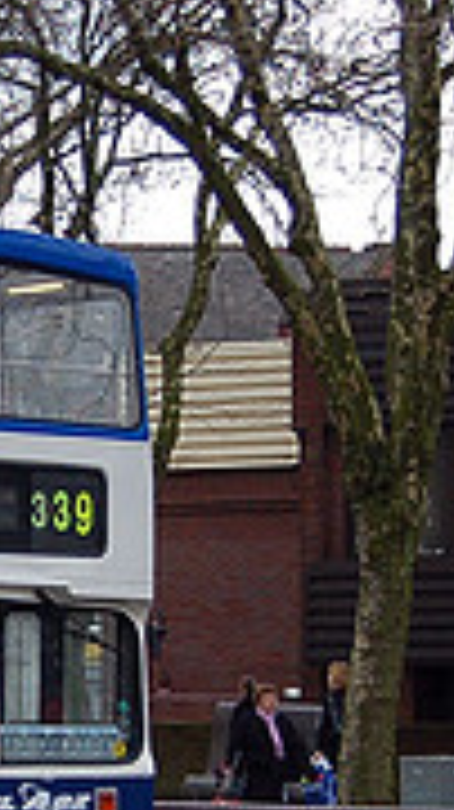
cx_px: -103
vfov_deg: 12.5
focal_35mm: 172
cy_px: 574
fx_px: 3688
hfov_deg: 7.0
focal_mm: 34
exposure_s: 1/800
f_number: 4.5
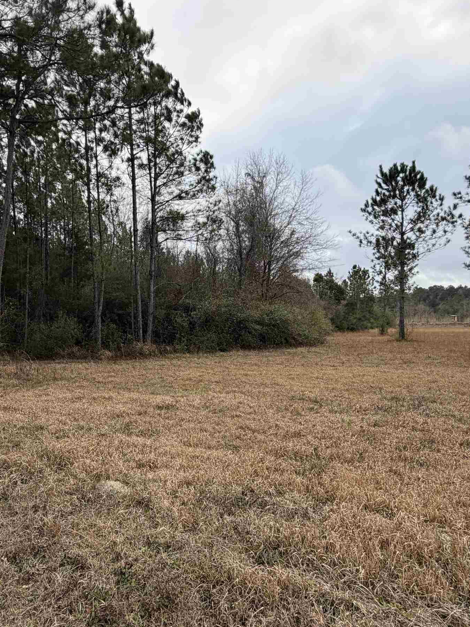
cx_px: 178
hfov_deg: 56.2
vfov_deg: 71.6
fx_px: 434
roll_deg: +0.4
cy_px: 317
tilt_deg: +0.7
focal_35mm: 24
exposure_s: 1/502
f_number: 2.2
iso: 64
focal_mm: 2.22
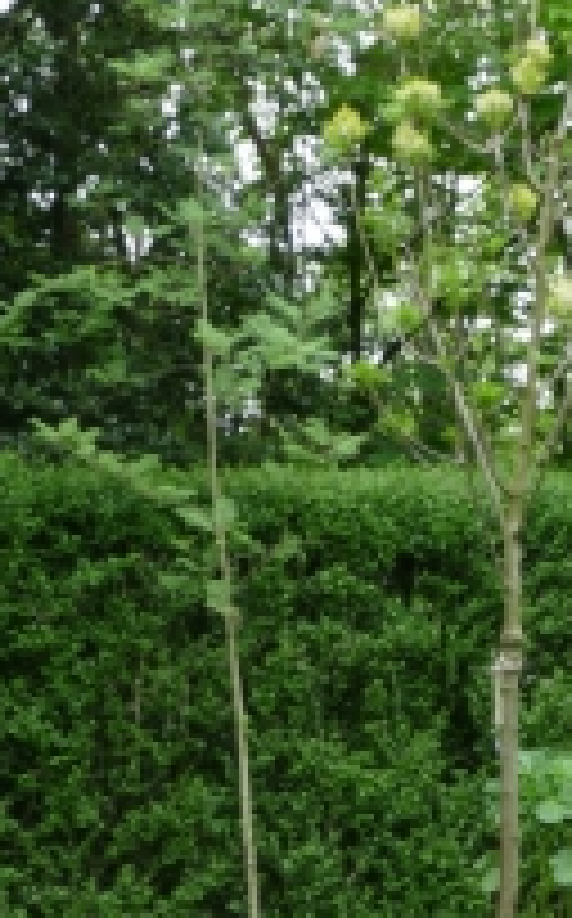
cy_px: 580
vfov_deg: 18.3
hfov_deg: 11.4
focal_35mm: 114
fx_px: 2851
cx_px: 462
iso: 125
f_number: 3.5
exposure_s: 1/80
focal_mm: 20.62
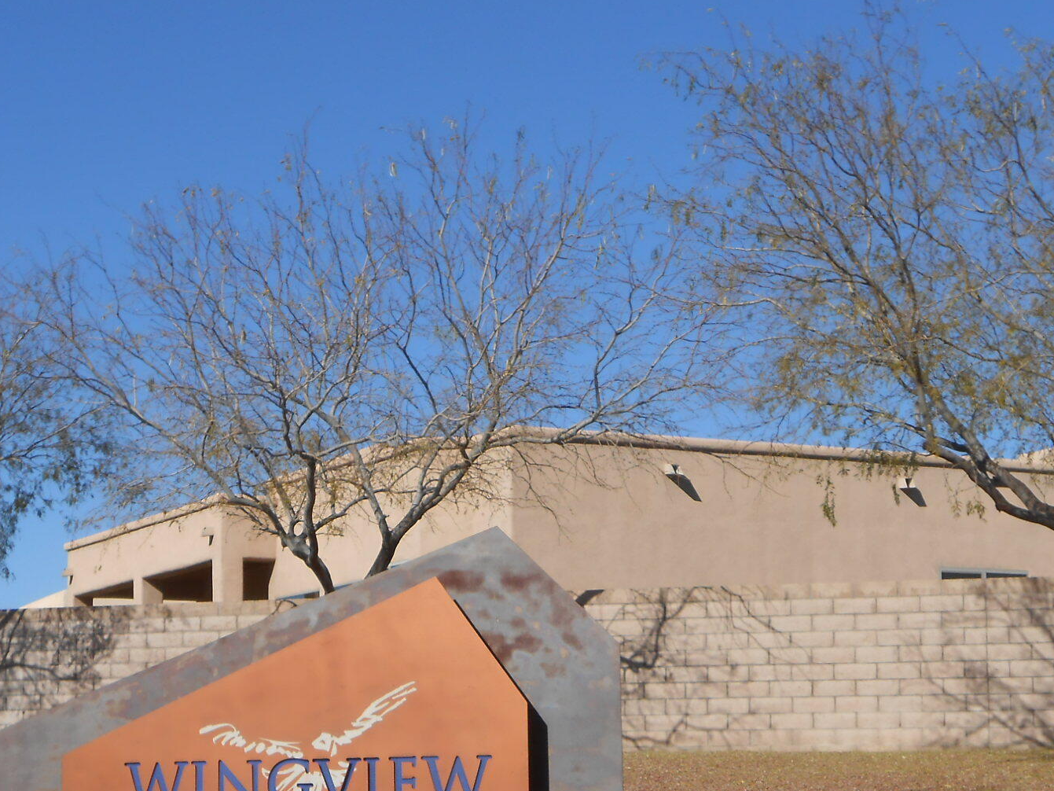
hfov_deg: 23.5
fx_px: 2527
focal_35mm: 83
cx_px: 483
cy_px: 649
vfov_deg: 17.6
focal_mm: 8.8
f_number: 4.8
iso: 80
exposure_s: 1/800
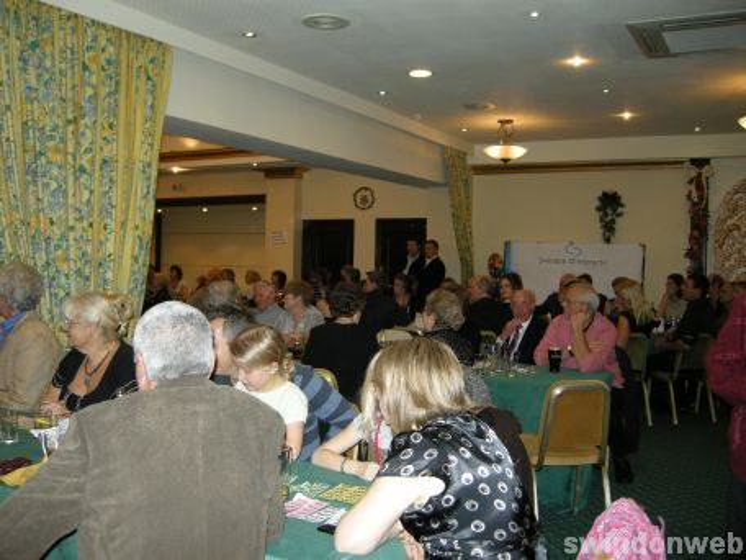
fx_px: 754
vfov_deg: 40.7
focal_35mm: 35
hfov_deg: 52.6
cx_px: 373
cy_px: 280
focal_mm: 7.5
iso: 186
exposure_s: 1/60
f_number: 2.7
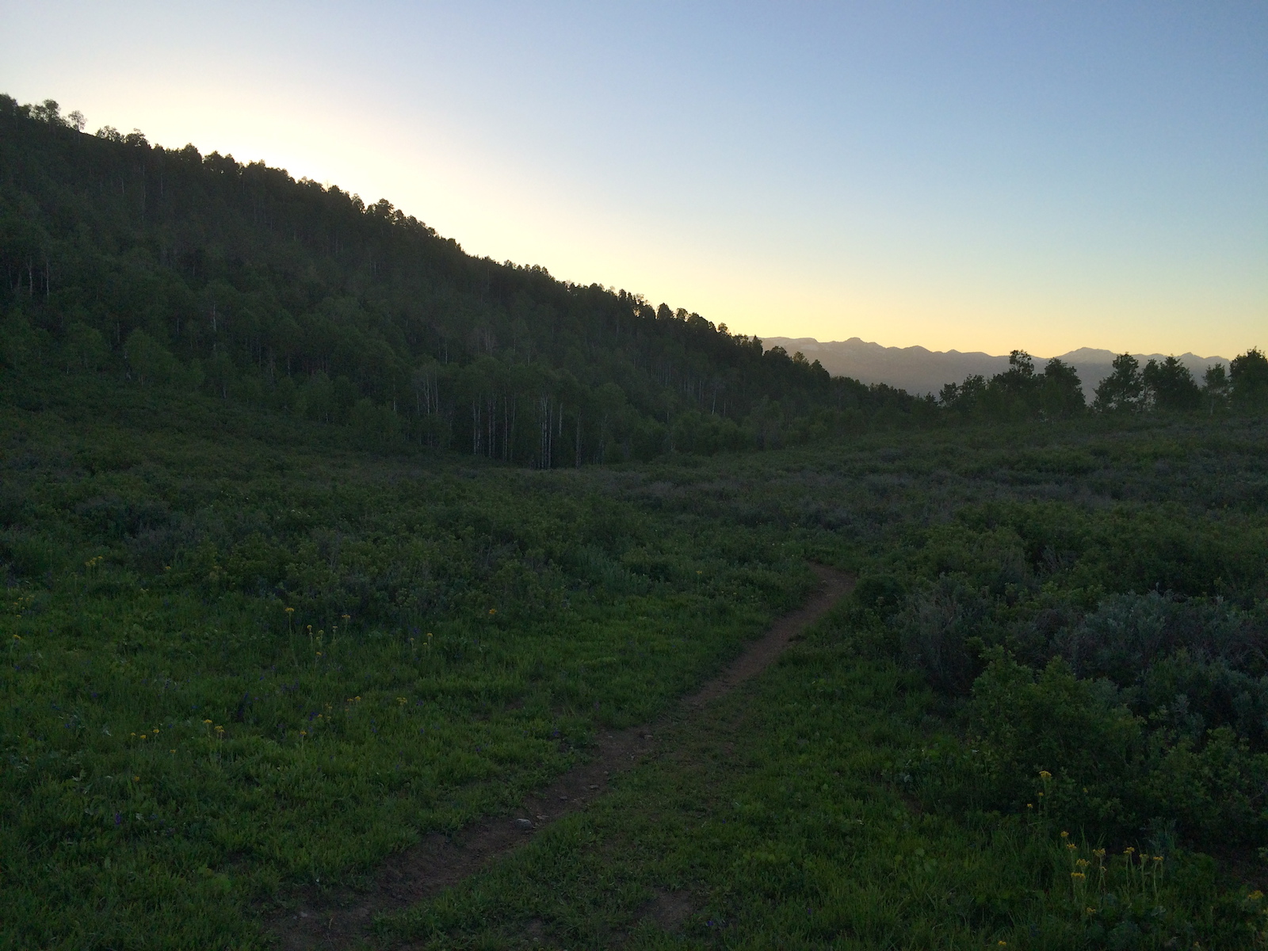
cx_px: 634
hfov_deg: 60.0
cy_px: 476
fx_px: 1099
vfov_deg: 46.8
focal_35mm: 30
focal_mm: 4.12
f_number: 2.2
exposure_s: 1/855
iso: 32
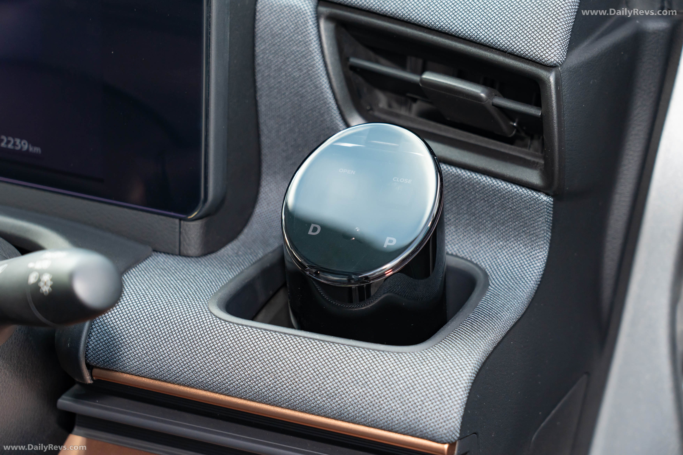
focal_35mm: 88
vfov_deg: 15.5
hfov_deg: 23.1
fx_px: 1669
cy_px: 228
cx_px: 342
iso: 1600
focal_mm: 88
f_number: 6.3
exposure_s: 1/400
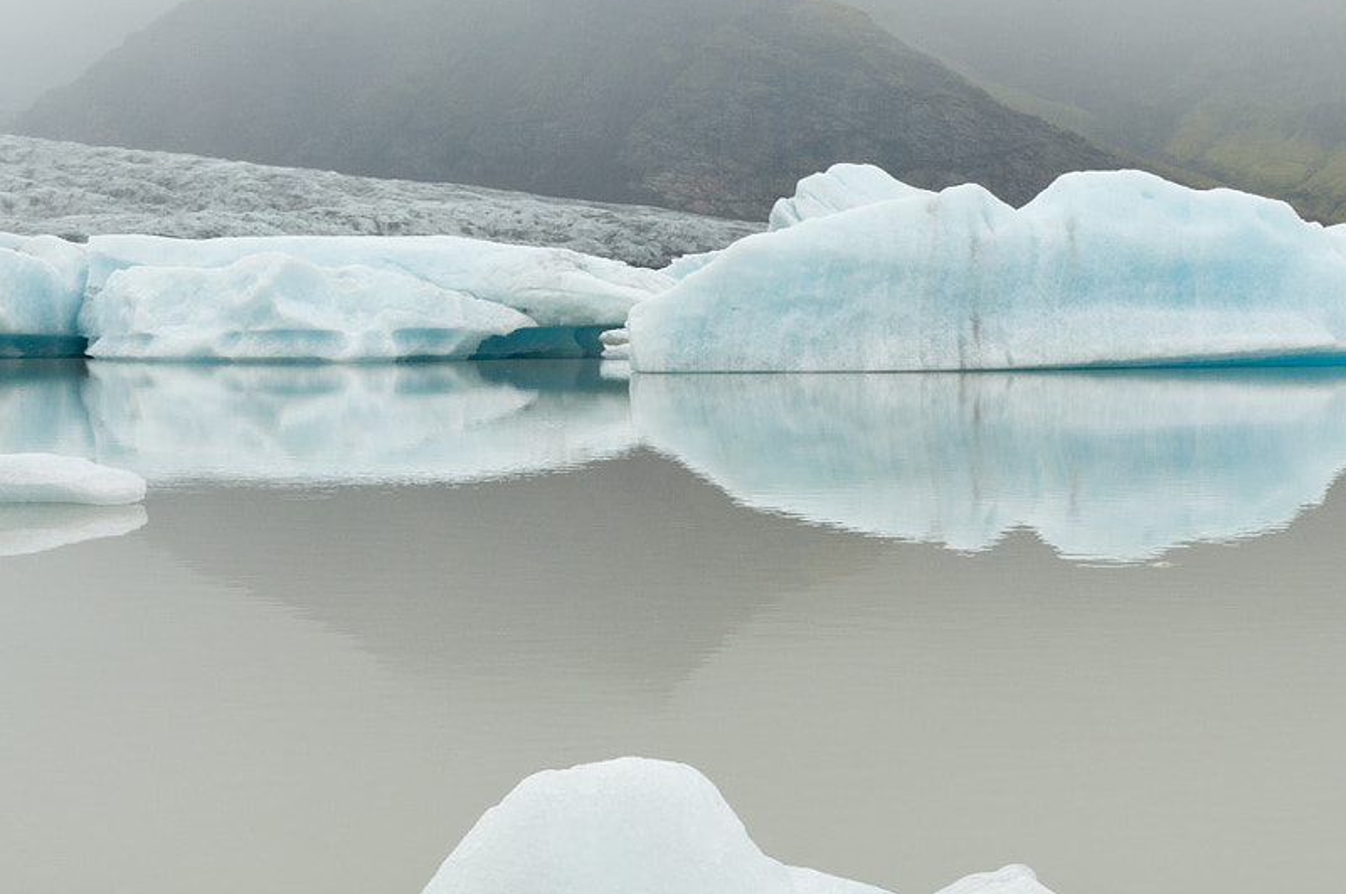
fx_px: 2912
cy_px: 604
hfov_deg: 25.5
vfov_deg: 17.4
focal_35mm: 78
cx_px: 1117
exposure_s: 1/125
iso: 200
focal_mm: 26
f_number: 11
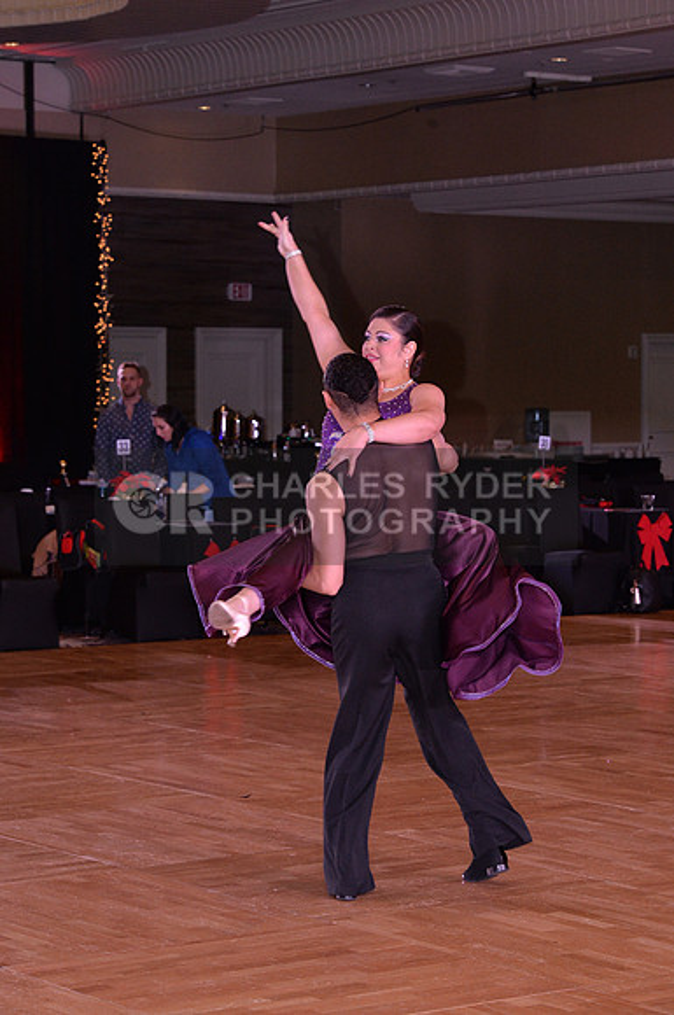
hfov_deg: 13.4
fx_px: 2873
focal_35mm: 102
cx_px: 337
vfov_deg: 20.0
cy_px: 508
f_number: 7.1
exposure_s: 1/250
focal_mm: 102
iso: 2000
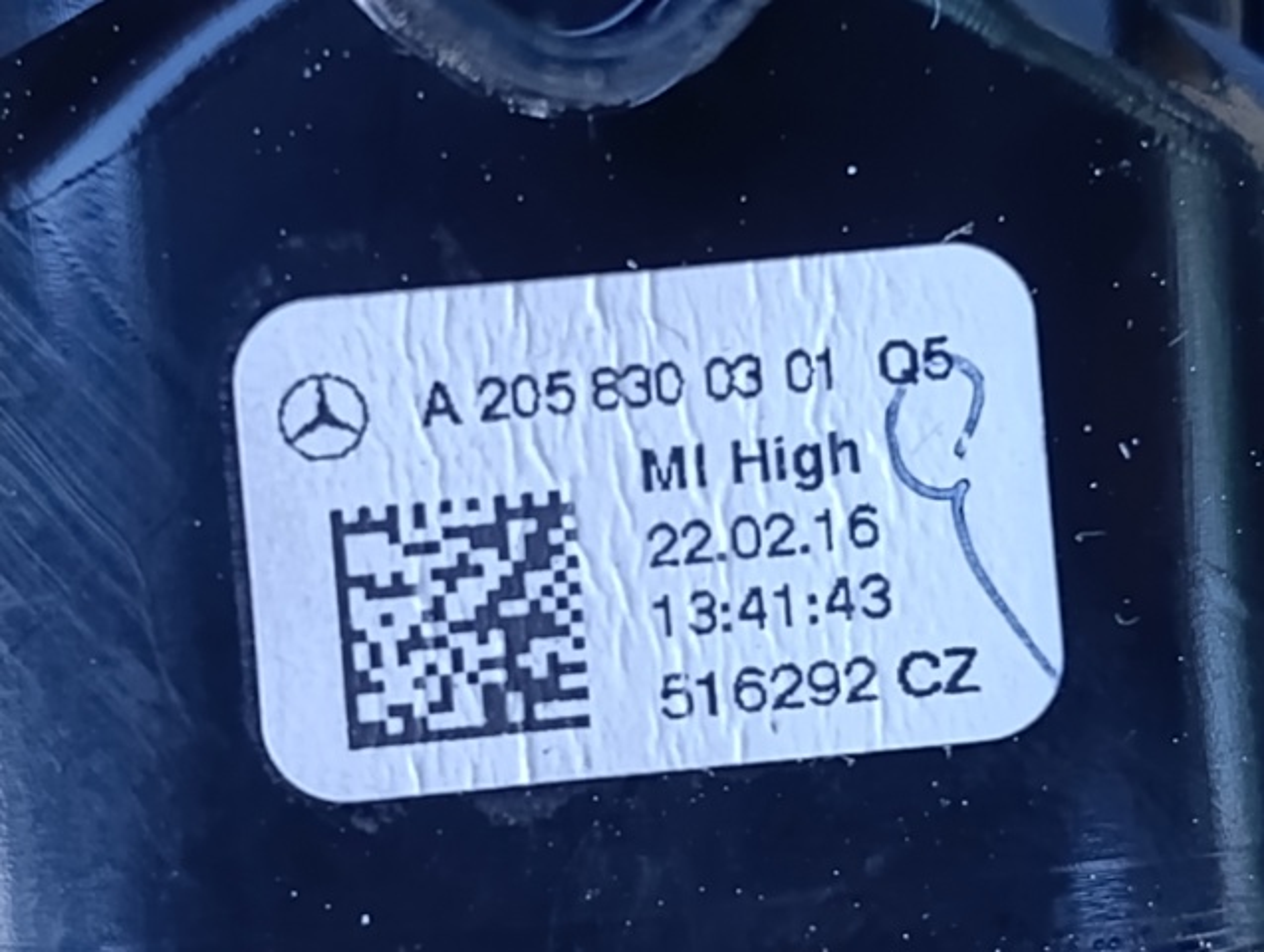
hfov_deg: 21.3
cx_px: 632
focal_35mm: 92
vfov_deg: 16.1
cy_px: 476
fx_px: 3365
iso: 1250
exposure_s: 1/50
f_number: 1.7
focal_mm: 6.11
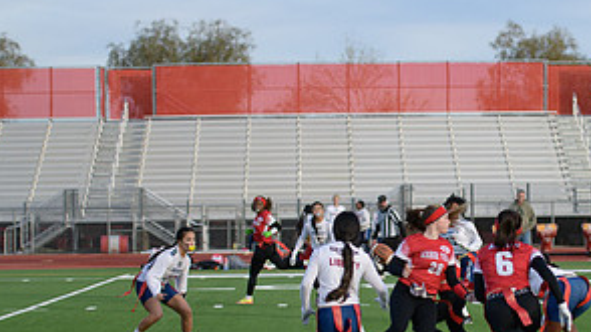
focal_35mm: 149
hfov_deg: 14.4
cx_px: 448
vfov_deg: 8.1
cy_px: 279
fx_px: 2334
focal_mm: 72
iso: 640
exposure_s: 1/4000
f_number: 2.8
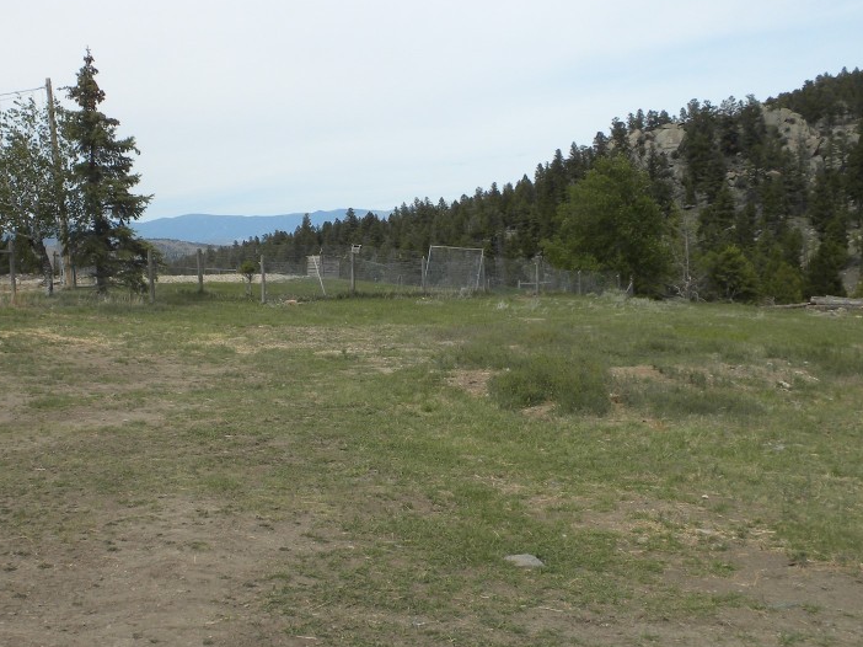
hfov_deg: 35.3
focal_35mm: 54
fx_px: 1346
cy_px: 343
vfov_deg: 27.0
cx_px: 315
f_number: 10
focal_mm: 6.6
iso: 64
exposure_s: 1/110
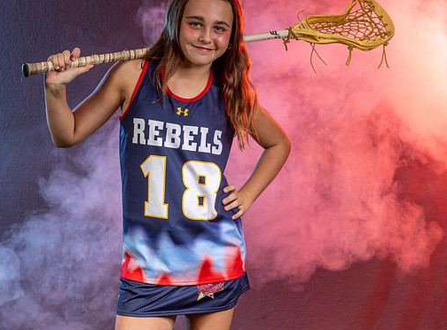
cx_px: 203
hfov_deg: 13.4
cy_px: 175
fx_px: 1900
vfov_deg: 9.9
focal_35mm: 148
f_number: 8
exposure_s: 1/200
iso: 64
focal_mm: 105
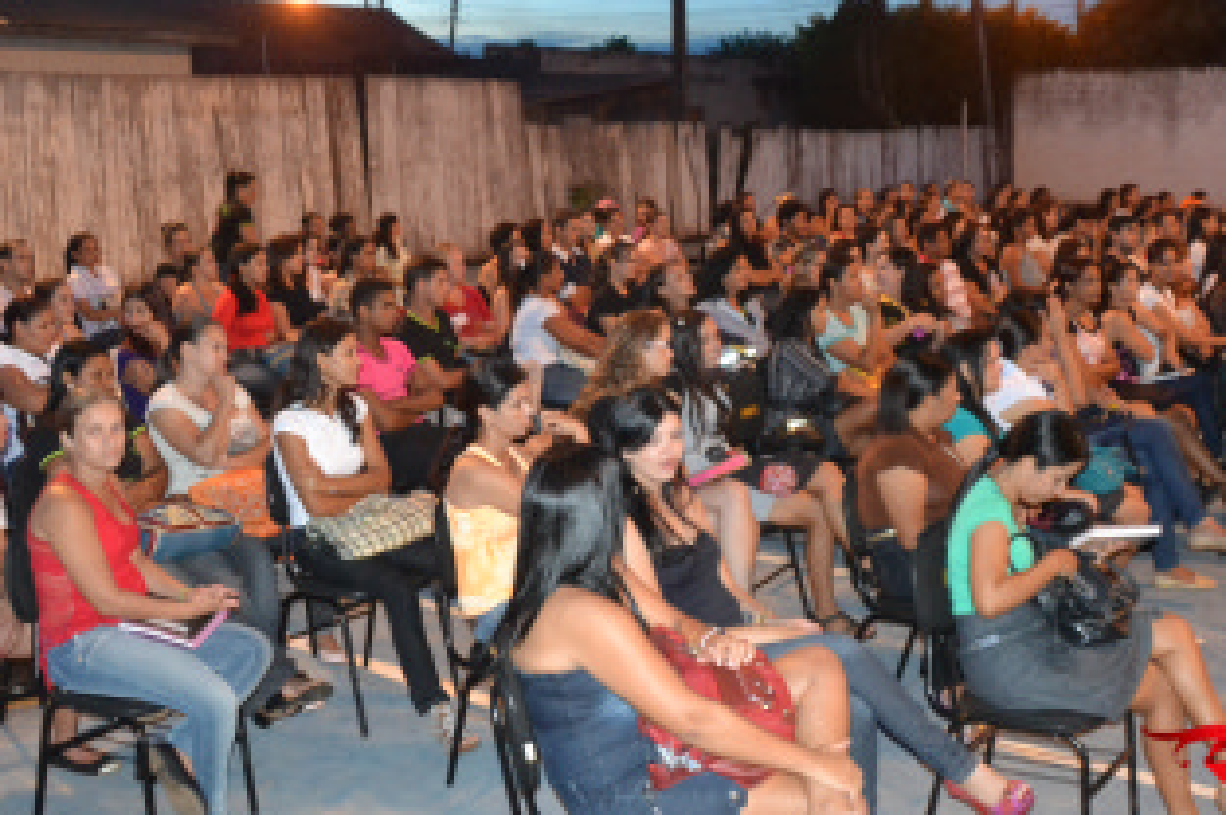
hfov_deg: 41.1
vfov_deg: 28.0
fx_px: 1633
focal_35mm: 48
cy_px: 335
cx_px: 701
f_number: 3.5
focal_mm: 20
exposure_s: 1/25
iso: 3200
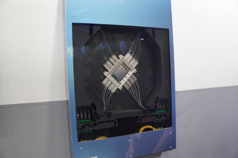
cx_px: 119
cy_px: 79
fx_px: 178
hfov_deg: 67.4
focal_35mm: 27
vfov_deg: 47.9
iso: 250
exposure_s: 1/30
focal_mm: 18
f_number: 3.5
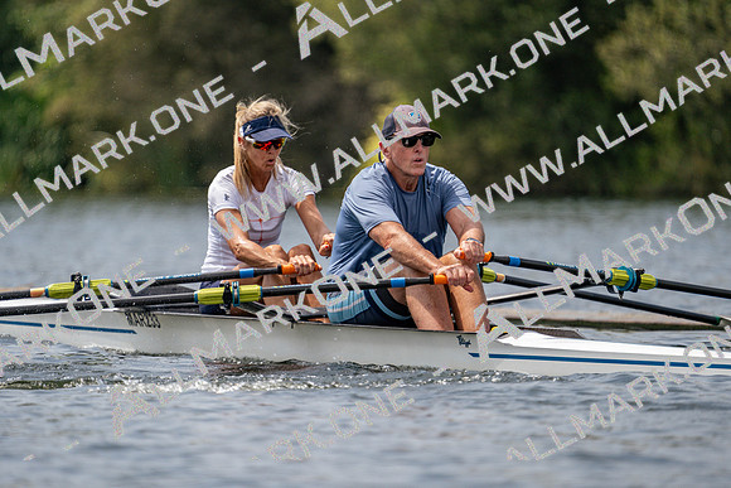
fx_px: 12186
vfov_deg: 2.3
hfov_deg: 3.4
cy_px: 244
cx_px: 366
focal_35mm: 600
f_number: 6.3
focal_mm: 600
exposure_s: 1/1600
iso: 320
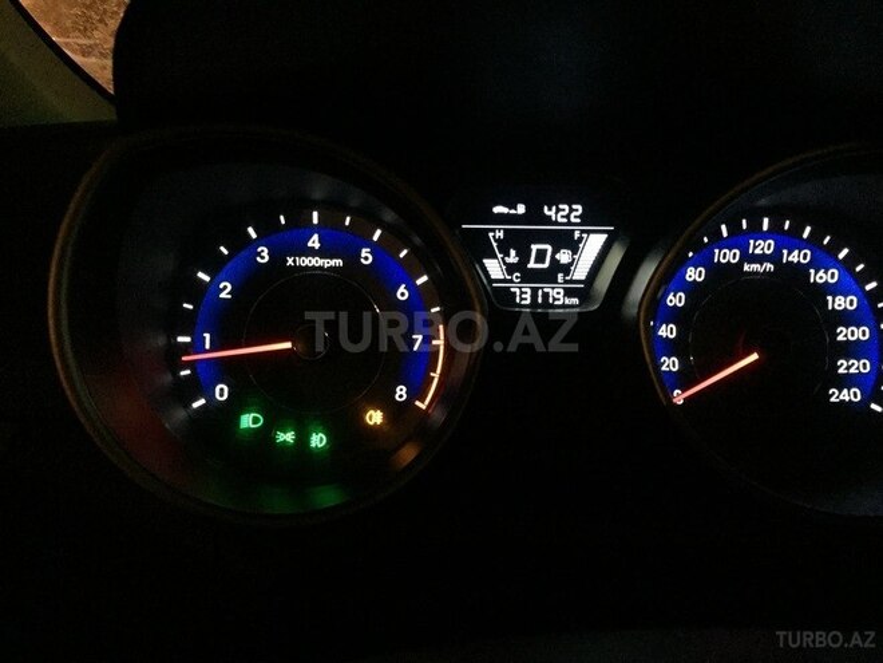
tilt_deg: -14.4
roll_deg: -2.0
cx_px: 442
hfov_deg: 61.7
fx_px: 740
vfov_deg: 48.2
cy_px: 332
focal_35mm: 29
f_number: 2.2
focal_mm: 4.15
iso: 400
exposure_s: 1/17
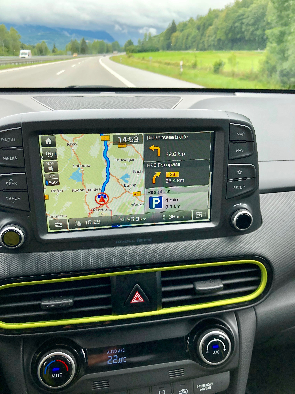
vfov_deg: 63.4
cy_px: 197
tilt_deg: -23.2
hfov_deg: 49.7
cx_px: 148
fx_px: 318
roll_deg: -2.4
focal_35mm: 28
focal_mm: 3.99
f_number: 1.8
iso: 20
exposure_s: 1/250
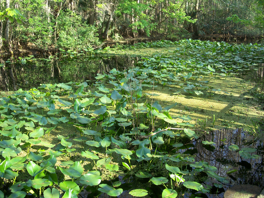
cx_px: 133
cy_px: 100
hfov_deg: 49.0
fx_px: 290
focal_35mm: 38
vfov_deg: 37.7
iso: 64
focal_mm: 7.8
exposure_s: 1/60
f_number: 2.8
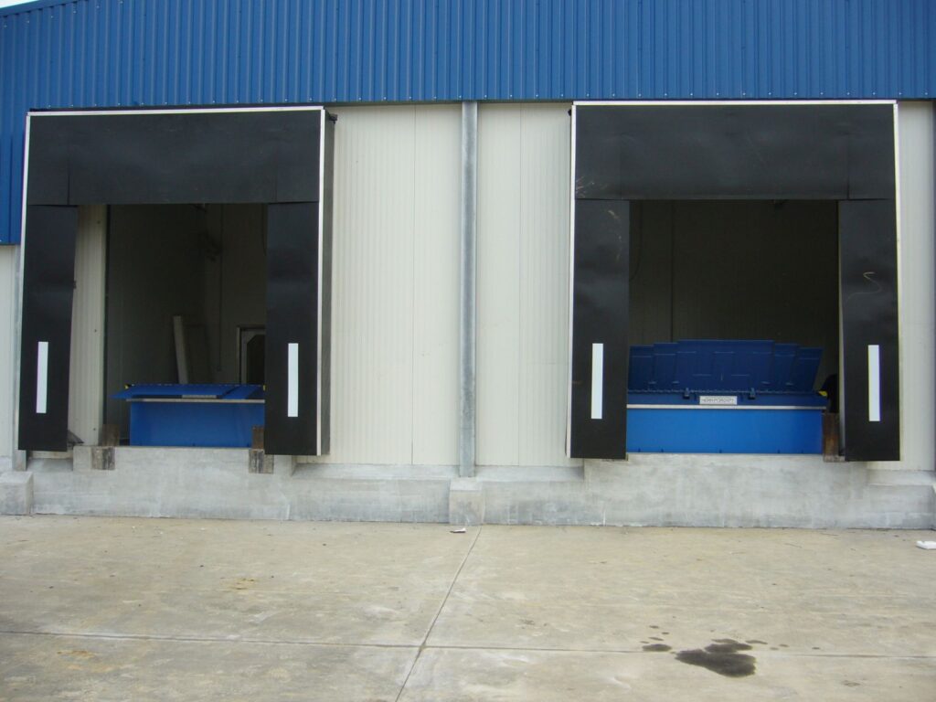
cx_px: 468
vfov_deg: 40.7
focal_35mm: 35
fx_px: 946
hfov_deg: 52.6
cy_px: 351
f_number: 2.8
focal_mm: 5.8
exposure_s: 1/160
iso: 80
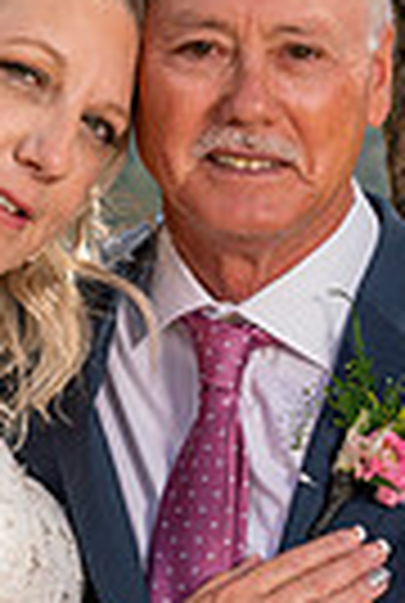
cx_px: 117
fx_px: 3374
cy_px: 414
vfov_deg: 10.2
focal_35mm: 201
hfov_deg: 6.9
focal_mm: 60
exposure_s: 1/500
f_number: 6.3
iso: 100
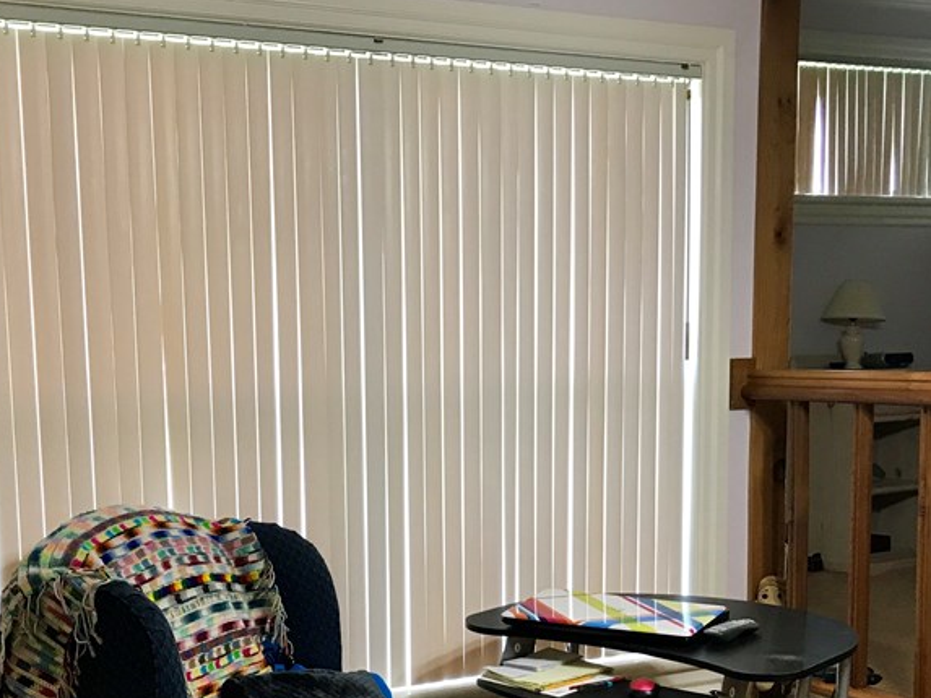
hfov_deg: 38.0
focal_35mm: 50
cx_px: 366
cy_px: 539
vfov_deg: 28.6
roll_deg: +1.5
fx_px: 1345
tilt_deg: -7.9
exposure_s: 1/30
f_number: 1.8
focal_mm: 3.99
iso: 40
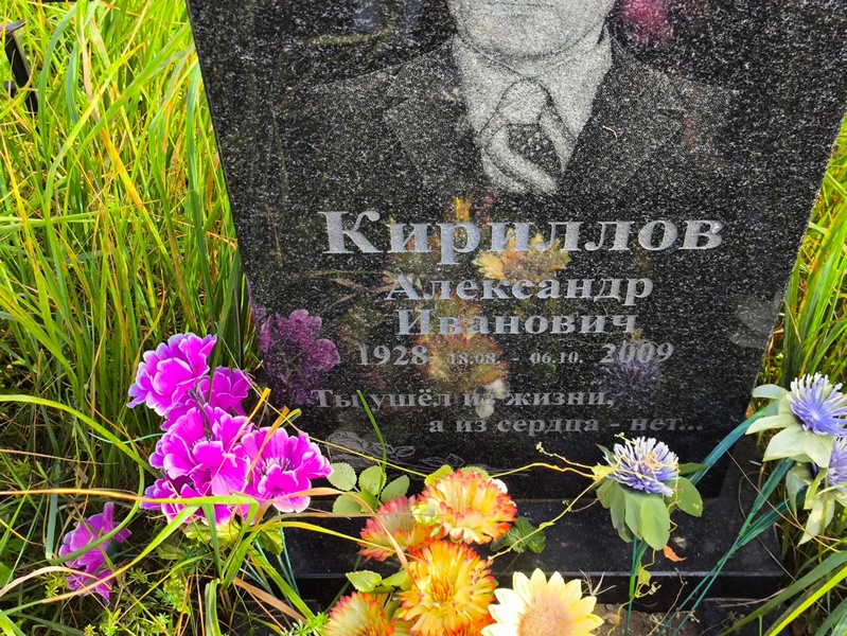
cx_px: 424
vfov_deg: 29.1
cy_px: 318
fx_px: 1224
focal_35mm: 50
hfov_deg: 38.2
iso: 50
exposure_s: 1/216
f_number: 1.7
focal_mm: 4.71
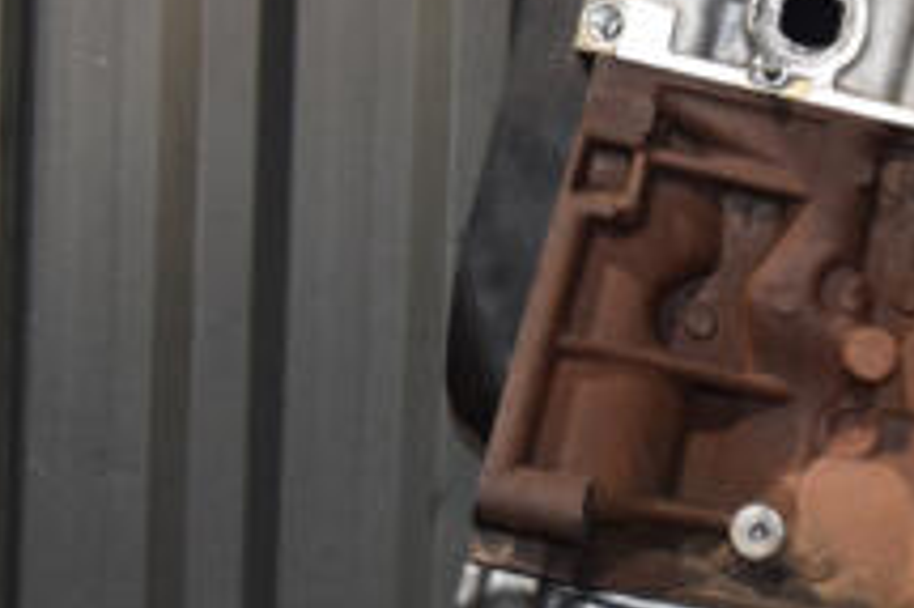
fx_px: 3399
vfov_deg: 10.2
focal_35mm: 134
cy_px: 374
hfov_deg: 15.1
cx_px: 871
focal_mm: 32
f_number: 5
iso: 800
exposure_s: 1/60
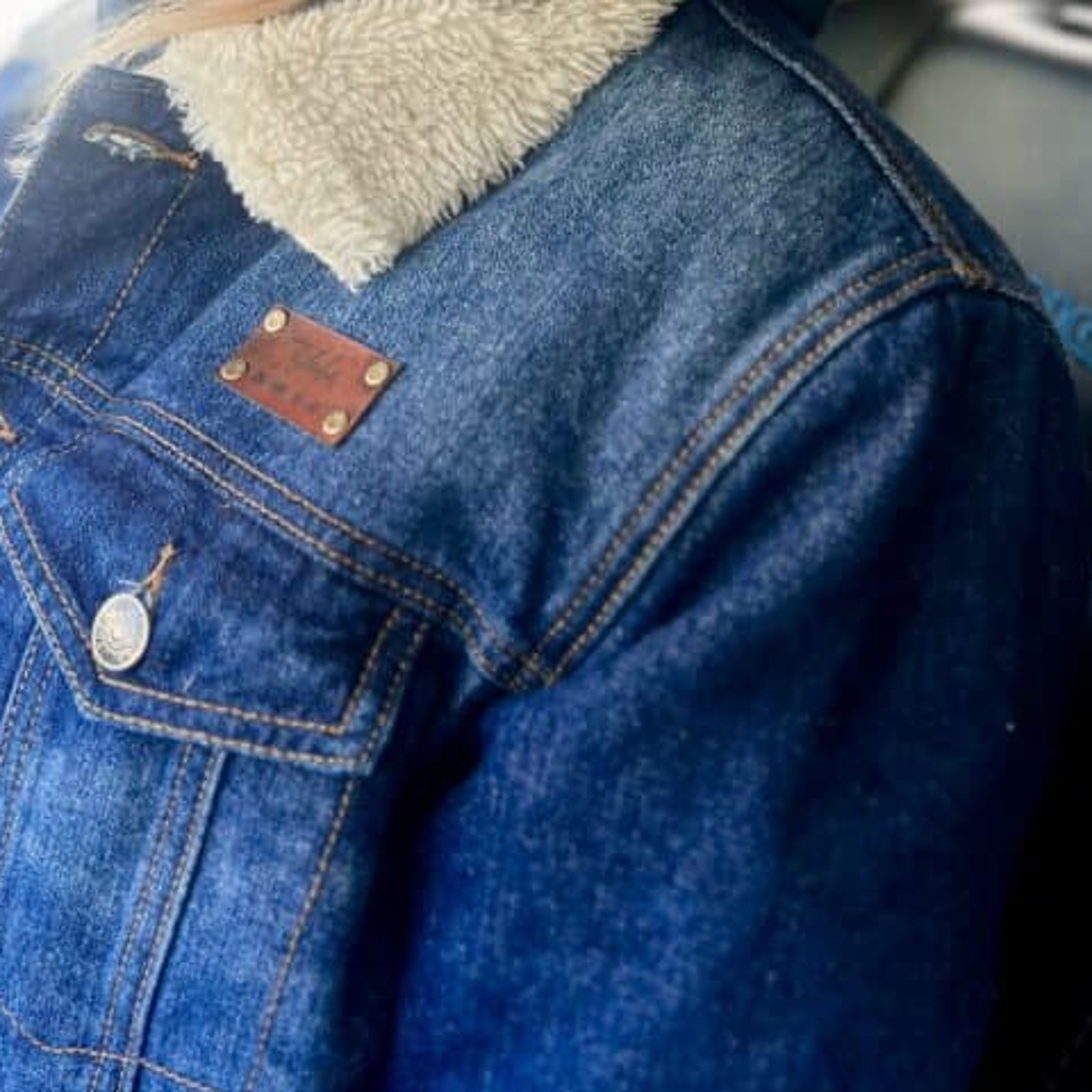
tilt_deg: -13.5
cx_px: 314
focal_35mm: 49
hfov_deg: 34.2
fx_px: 1749
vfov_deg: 32.6
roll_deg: -6.6
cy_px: 71
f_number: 1.5
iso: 50
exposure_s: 1/121
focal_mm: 5.7
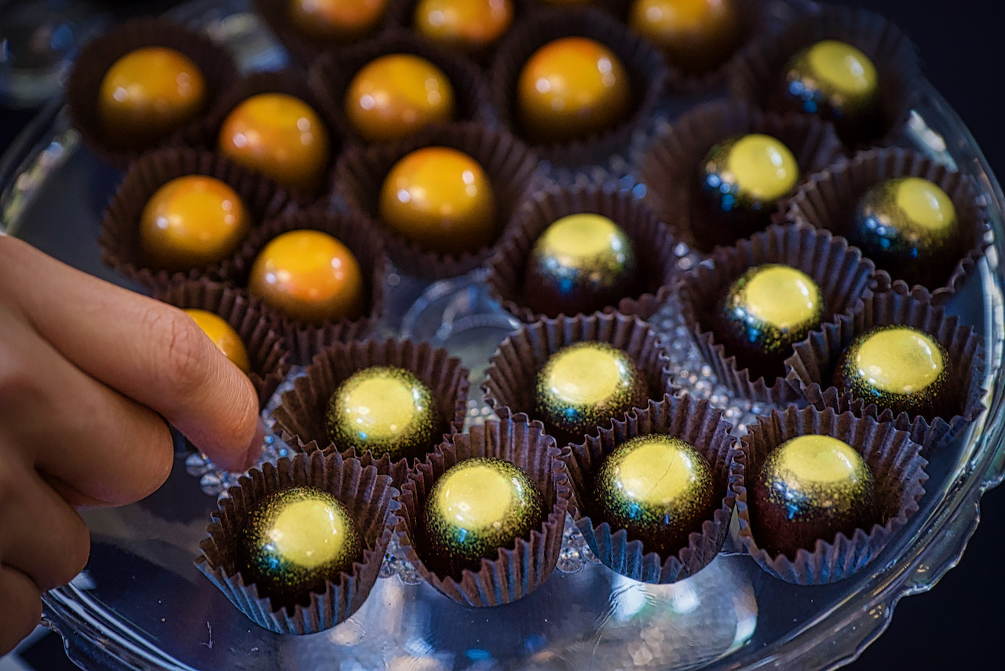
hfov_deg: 21.5
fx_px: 2653
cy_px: 336
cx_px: 502
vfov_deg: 14.4
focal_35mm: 95
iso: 3200
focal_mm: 95
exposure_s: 1/25
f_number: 4
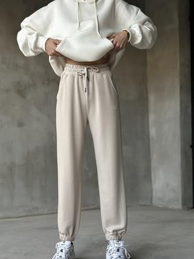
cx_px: 89
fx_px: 396
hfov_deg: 27.5
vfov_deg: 36.1
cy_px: 142
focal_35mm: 53
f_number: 1.78
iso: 200
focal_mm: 6.86
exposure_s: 1/60
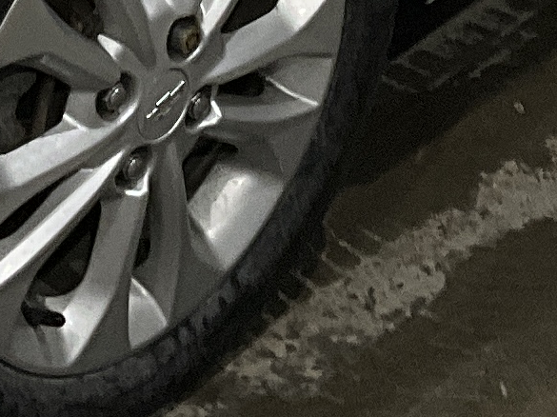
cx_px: 154
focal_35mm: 200
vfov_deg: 6.8
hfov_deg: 9.9
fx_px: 3216
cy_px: -725
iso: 64
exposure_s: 1/120
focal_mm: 3
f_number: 1.8
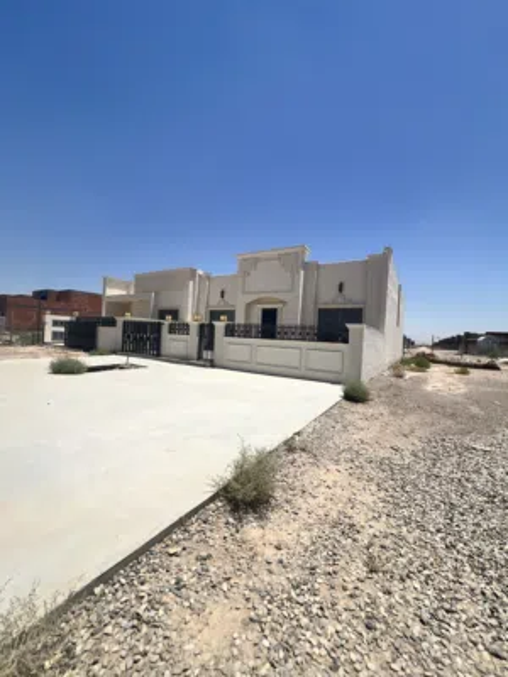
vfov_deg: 106.2
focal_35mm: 13
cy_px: 338
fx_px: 254
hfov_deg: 89.9
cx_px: 254
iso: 32
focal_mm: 1.57
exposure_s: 1/3534
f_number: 1.8
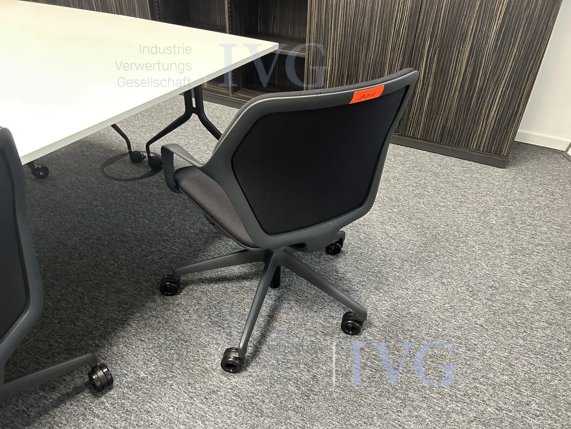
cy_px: 214
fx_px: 429
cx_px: 286
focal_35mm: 26
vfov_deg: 53.1
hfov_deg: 67.3
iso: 250
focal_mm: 5.7
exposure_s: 1/50
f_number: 1.5
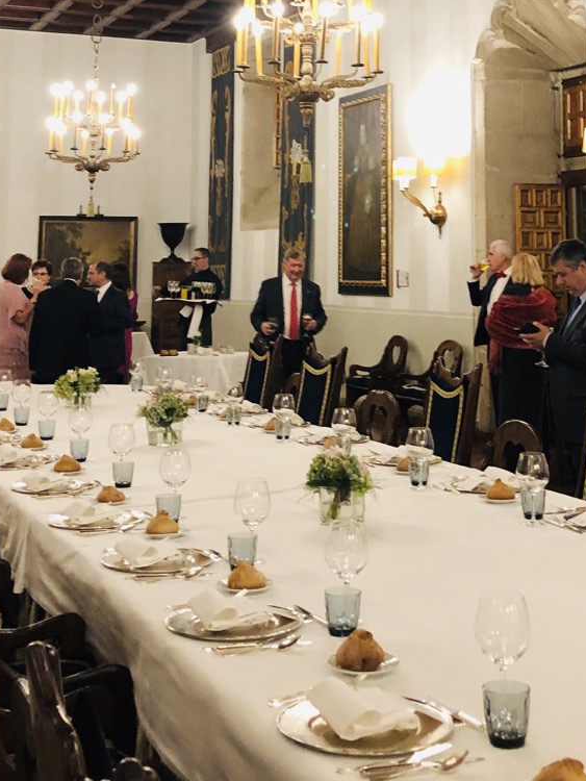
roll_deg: -0.5
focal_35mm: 56
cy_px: 96
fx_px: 1263
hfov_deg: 26.0
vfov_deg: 32.8
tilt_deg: +8.1
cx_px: 361
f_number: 1.8
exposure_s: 1/17
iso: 80
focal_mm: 3.99
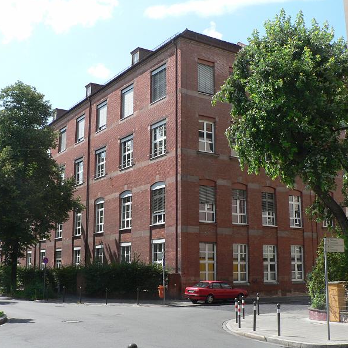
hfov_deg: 39.2
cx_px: 171
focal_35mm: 43
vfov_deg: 39.2
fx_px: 489
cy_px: 173
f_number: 4.5
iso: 80
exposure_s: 1/400
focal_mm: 6
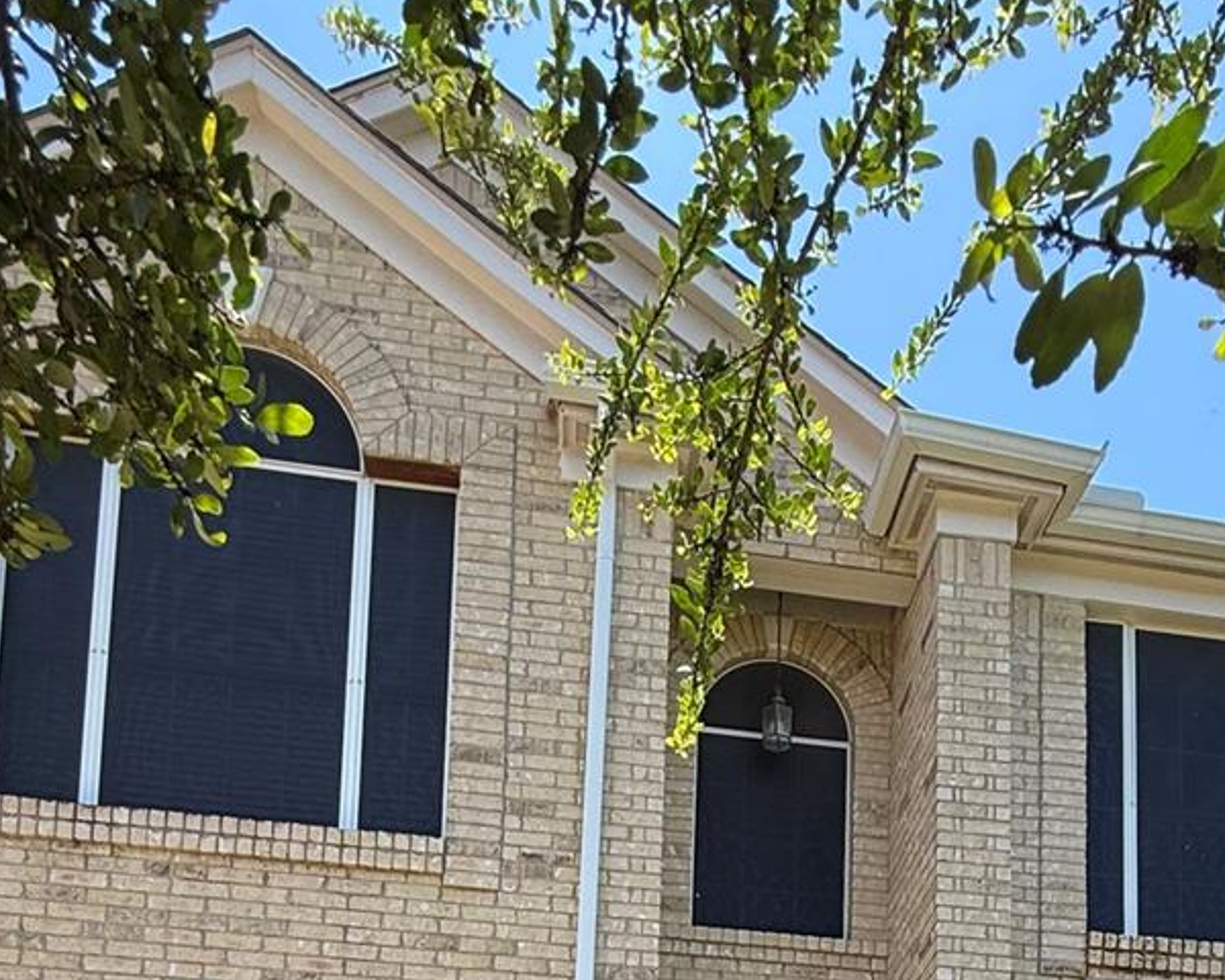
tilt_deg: +5.6
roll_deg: -1.5
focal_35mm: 35
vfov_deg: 29.3
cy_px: 1409
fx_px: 1269
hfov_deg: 51.2
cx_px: 725
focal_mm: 2.22
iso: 50
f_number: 2.2
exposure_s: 1/540
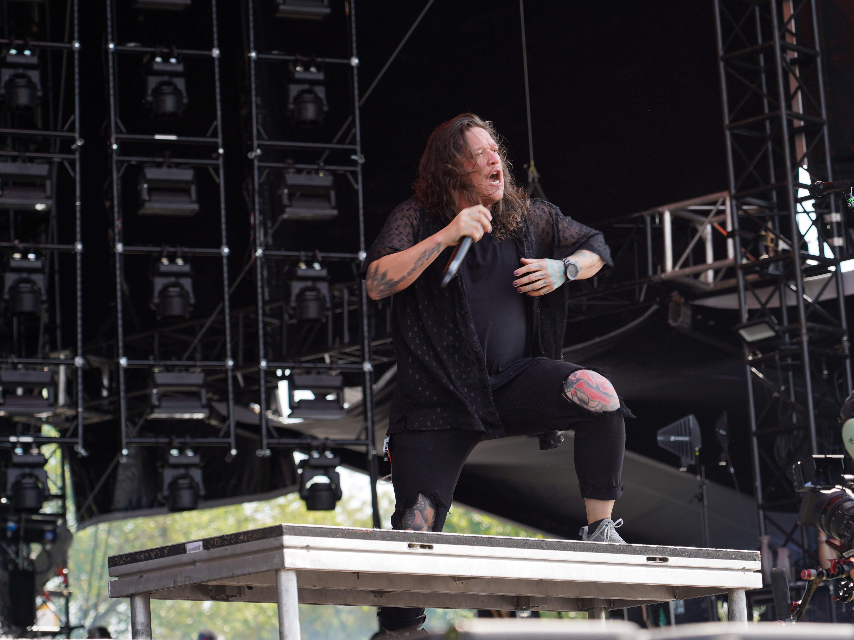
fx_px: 2813
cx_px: 441
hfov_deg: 17.3
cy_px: 320
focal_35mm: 114
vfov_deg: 13.0
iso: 100
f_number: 5
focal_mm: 105
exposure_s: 1/200
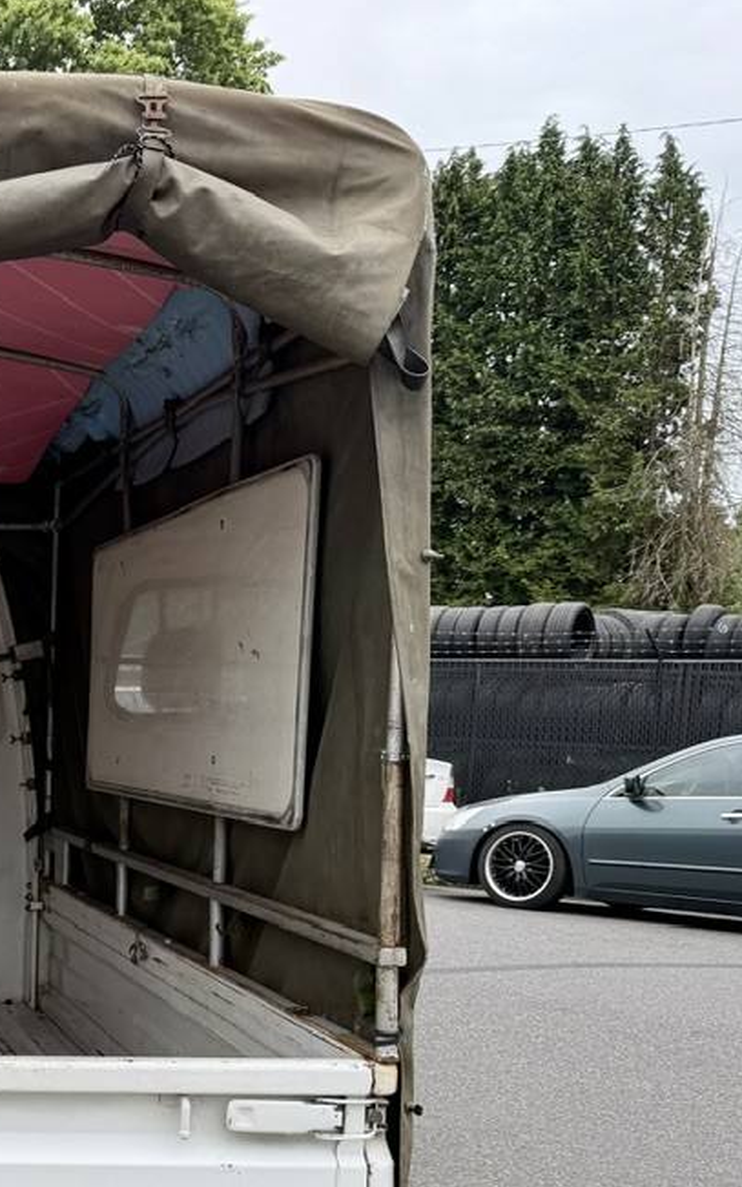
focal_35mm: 50
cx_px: -202
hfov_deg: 23.1
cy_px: 868
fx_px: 1617
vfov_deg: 39.4
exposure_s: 1/2053
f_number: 1.78
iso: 80
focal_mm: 6.76
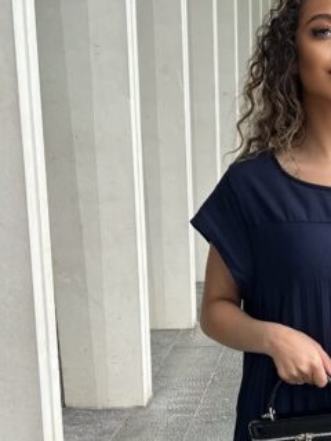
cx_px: 348
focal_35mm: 65
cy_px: 409
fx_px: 829
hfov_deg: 21.6
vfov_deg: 28.5
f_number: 1.5
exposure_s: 1/121
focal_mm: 5.7
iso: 80
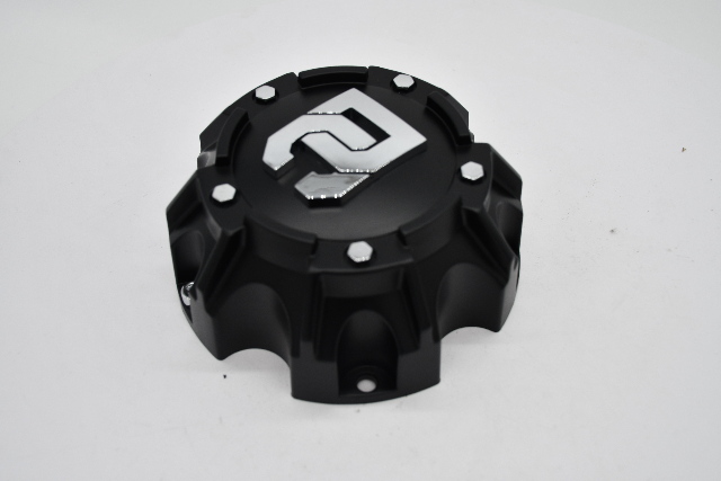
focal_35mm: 45
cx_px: 360
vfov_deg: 29.9
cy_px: 240
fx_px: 901
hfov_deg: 43.6
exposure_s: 1/250
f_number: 5.6
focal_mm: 30
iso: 280
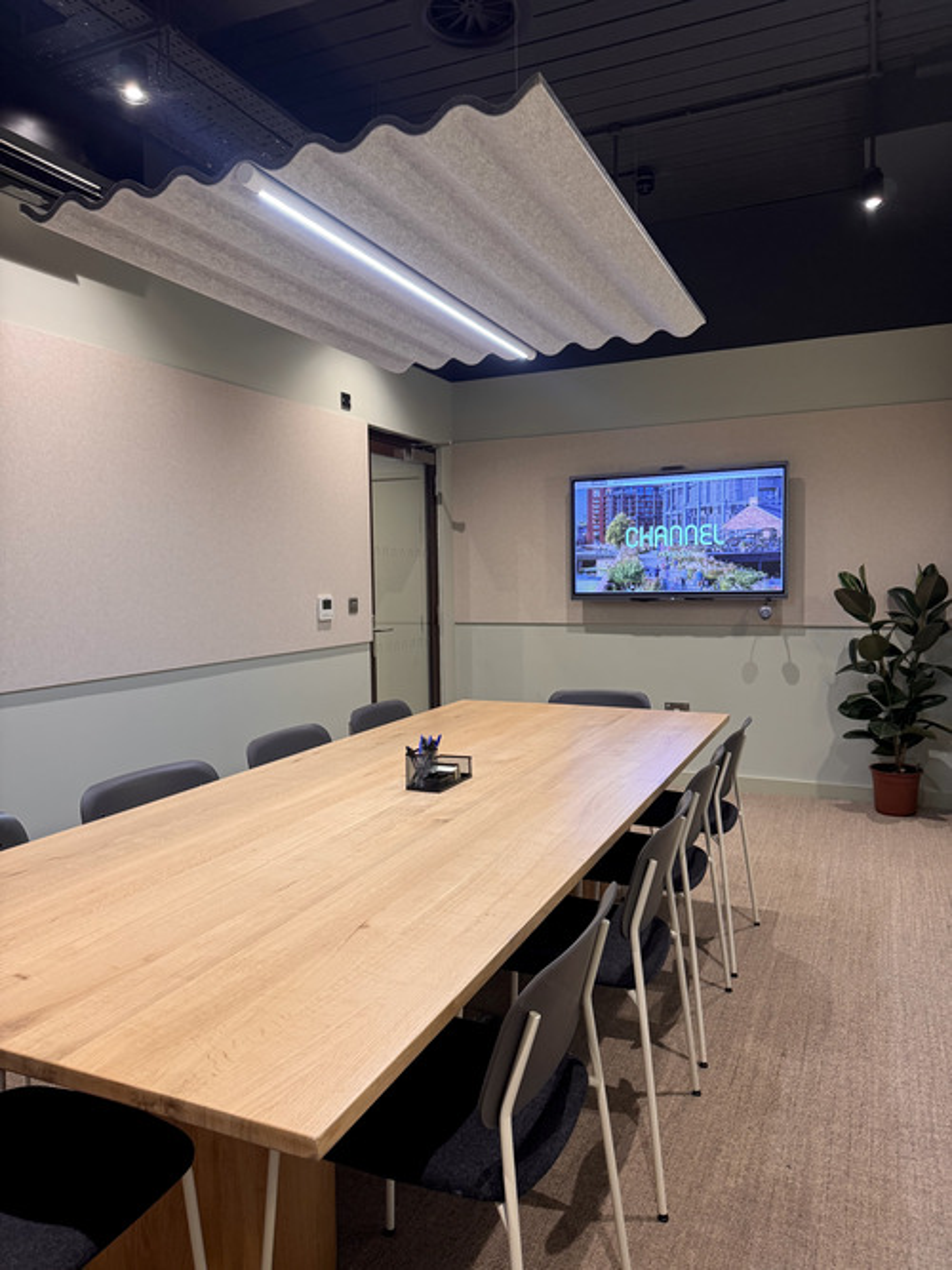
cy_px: 635
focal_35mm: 24
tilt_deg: -2.8
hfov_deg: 56.8
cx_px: 476
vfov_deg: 71.6
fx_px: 880
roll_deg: +0.4
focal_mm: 6.76
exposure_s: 1/50
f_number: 1.78
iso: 320
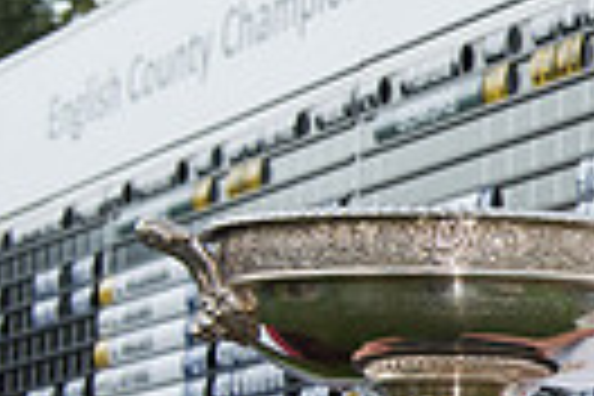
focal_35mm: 159
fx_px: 2623
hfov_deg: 11.5
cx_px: 1219
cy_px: 319
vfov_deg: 8.6
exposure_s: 1/200
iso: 800
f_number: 7.1
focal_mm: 35
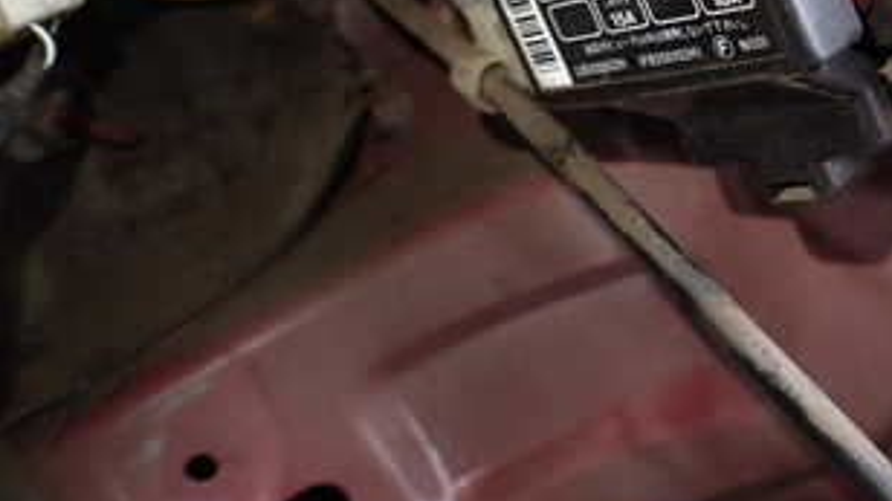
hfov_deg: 35.8
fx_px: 1253
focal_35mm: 53
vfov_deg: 21.3
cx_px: 866
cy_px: -67
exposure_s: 1/30
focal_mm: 4.5
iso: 250
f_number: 2
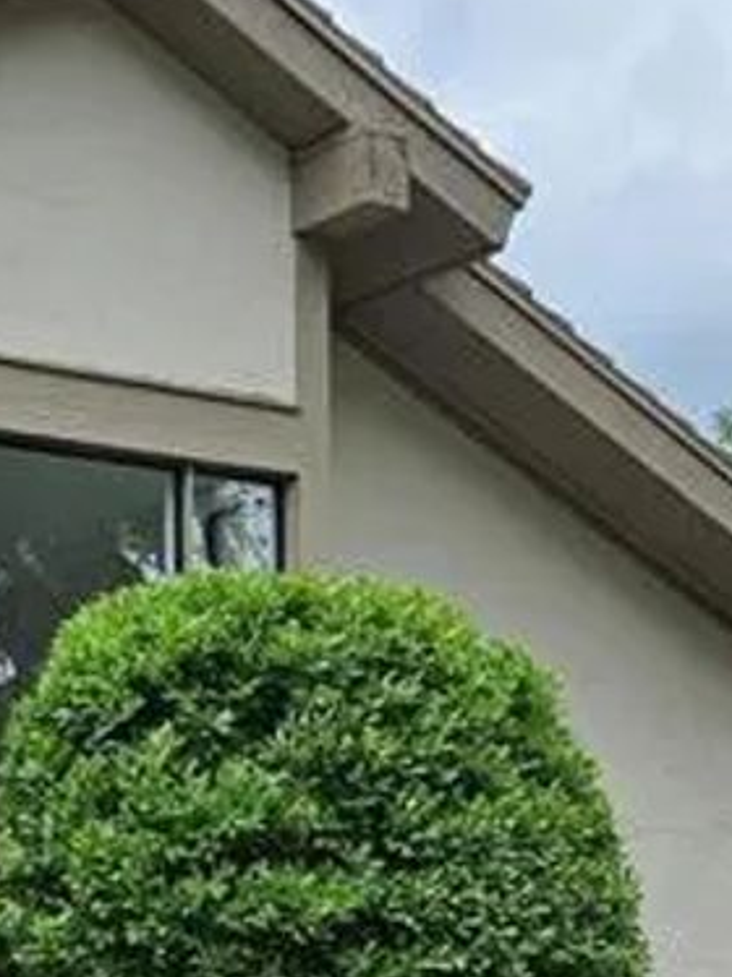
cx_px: -139
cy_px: 1185
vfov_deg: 21.6
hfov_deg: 16.8
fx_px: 2371
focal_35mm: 84
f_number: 1.8
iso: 25
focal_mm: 5.4
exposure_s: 1/1084
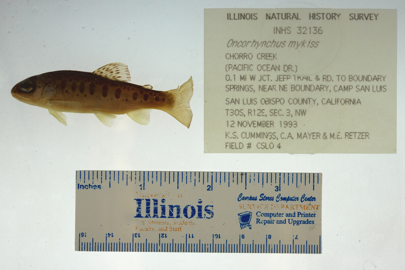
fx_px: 675
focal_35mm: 60
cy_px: 135
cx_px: 202
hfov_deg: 33.4
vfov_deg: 22.6
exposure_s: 1/200
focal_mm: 60
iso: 100
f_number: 10
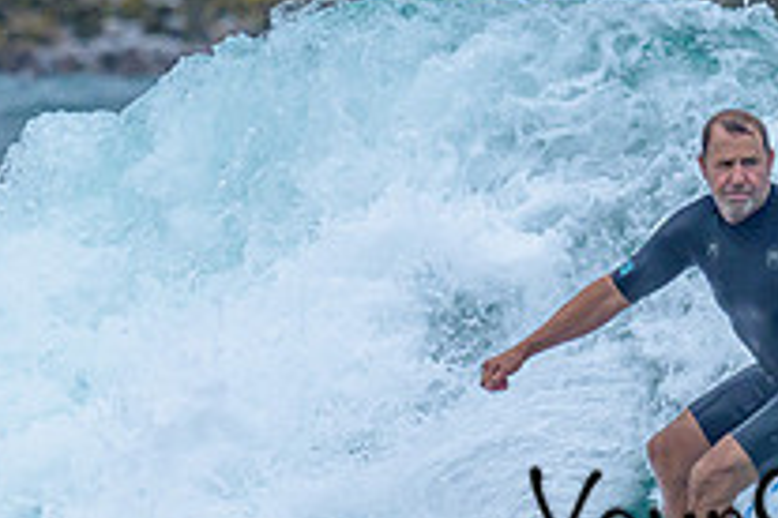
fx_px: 66687
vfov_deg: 0.4
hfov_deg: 0.7
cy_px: 288
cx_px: 961
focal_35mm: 3086
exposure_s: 1/3200
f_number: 6.3
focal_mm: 800
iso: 560
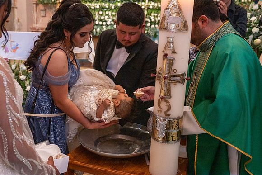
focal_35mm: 35
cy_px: 88
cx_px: 131
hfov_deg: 54.4
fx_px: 255
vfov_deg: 37.9
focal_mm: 35
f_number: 5
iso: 2500
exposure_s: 1/100
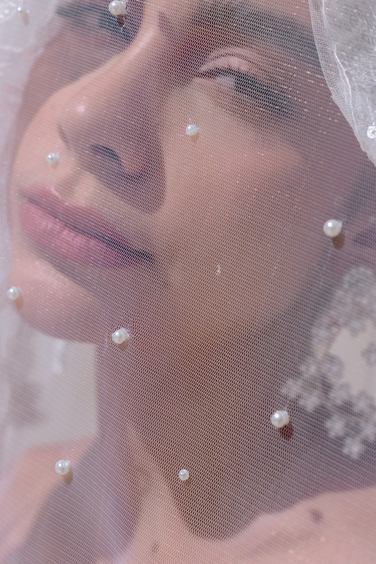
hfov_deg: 14.3
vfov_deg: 21.1
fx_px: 1504
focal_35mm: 96
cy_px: 178
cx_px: 193
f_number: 7.1
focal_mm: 70
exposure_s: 1/640
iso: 80
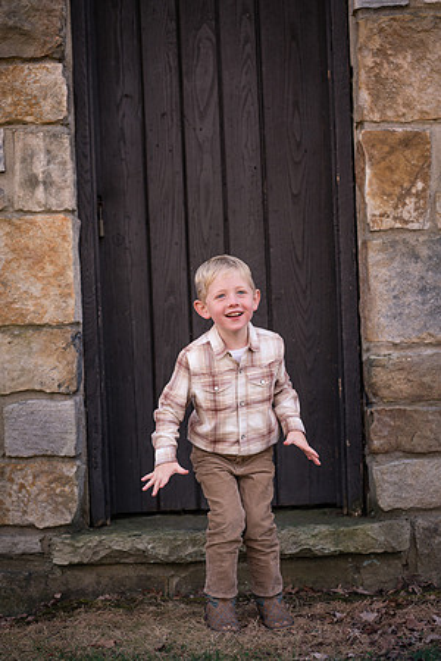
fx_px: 1562
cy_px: 330
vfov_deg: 23.9
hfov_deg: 16.1
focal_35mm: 85
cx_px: 220
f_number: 3.2
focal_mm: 85
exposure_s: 1/640
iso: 320
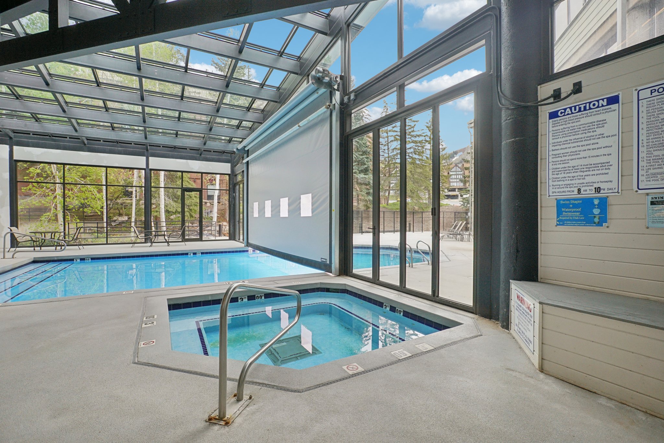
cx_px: 332
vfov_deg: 73.8
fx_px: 295
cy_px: 222
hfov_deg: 96.7
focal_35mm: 16
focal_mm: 16
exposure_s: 1/40
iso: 400
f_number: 8
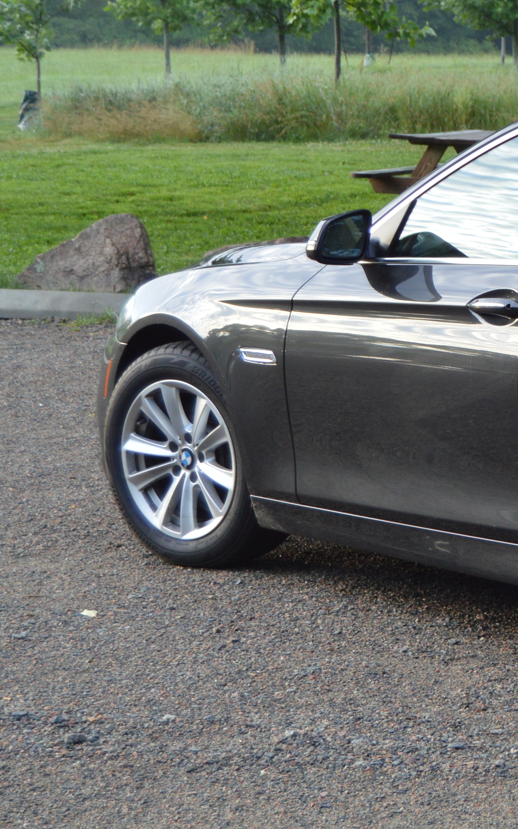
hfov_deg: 9.8
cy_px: 326
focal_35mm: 129
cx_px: 839
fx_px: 2914
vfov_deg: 16.2
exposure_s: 1/125
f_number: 5.6
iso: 400
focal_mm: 38
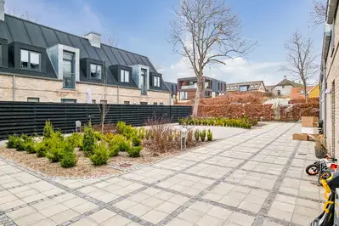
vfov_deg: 61.9
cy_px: 110
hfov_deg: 83.9
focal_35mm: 20
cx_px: 176
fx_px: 188
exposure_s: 1/125
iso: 500
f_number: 8
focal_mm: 12.6
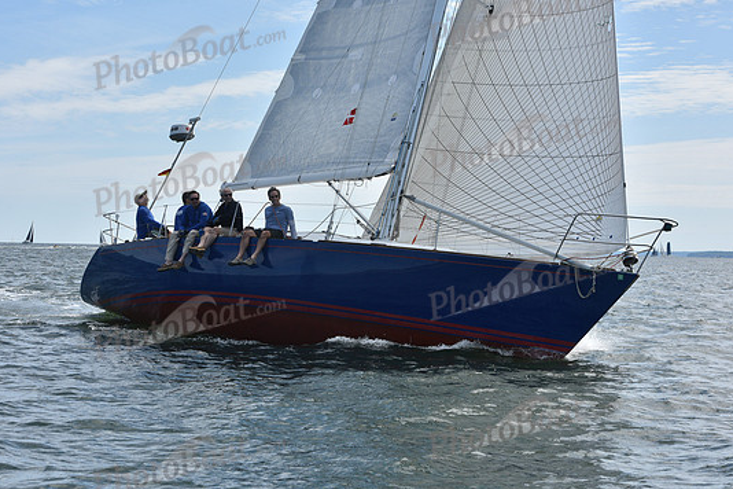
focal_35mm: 76
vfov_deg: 17.9
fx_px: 1547
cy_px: 233
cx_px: 358
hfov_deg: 26.7
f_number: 9
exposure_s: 1/1000
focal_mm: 70
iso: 320
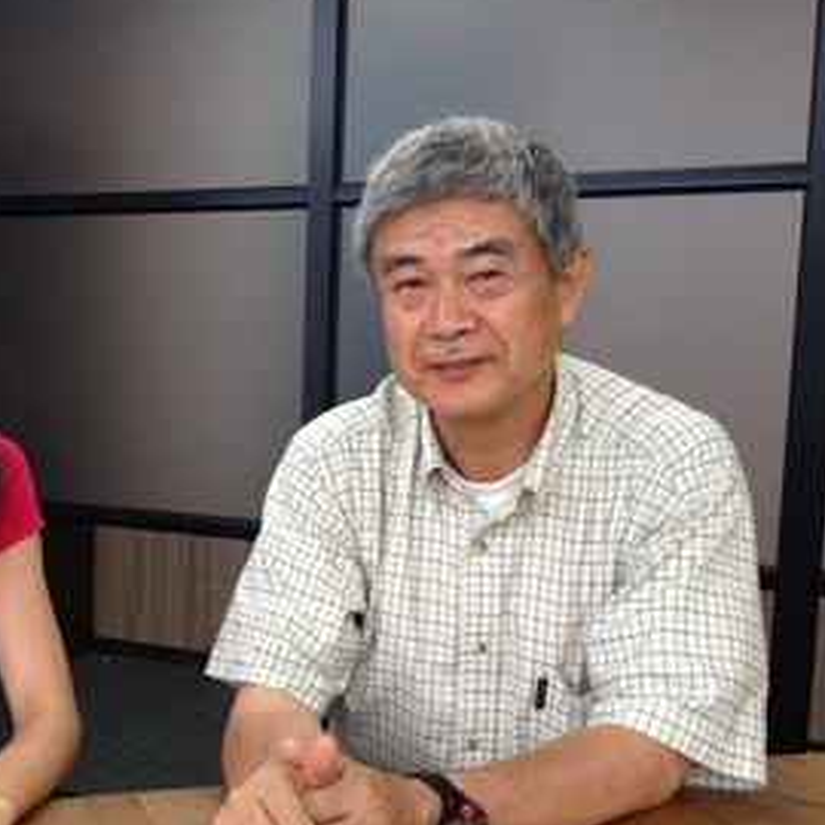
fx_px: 1483
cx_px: 220
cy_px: 529
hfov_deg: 30.6
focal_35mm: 55
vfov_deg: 30.9
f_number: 2.4
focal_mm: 4.28
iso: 50
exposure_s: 1/35
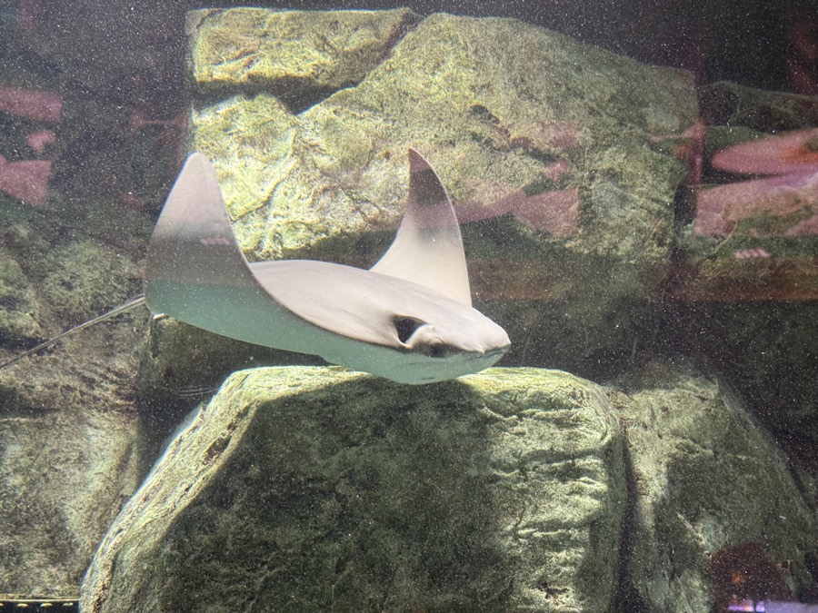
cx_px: 409
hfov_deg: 39.7
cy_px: 306
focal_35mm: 48
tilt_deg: +14.5
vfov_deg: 30.3
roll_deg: -4.7
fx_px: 1134
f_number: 1.78
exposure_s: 1/60
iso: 200
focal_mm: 6.76
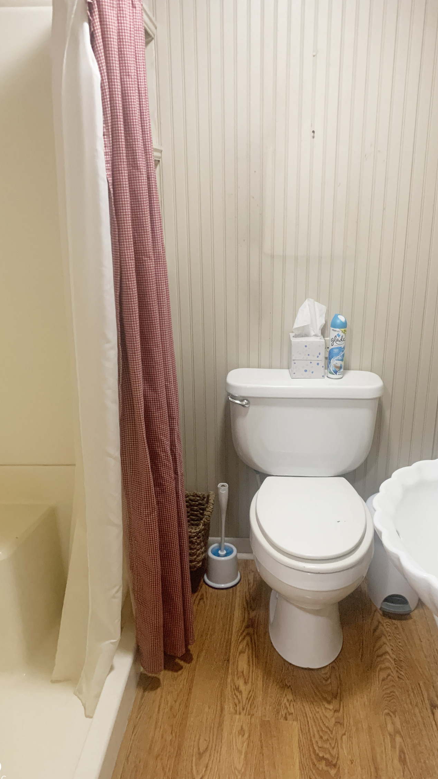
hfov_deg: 40.1
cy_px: 392
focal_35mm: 29
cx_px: 254
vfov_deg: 66.1
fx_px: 599
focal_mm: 4.25
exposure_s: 1/30
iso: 400
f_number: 1.8
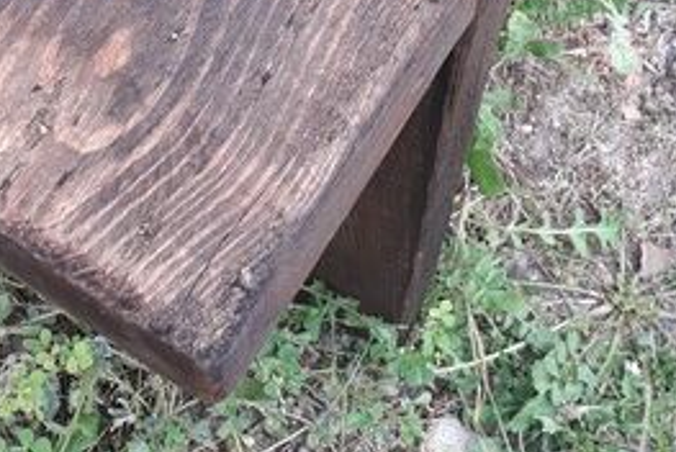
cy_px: -49
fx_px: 1203
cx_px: 280
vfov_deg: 20.3
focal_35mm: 64
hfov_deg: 31.3
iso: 40
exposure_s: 1/162
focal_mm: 3.6
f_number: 1.9
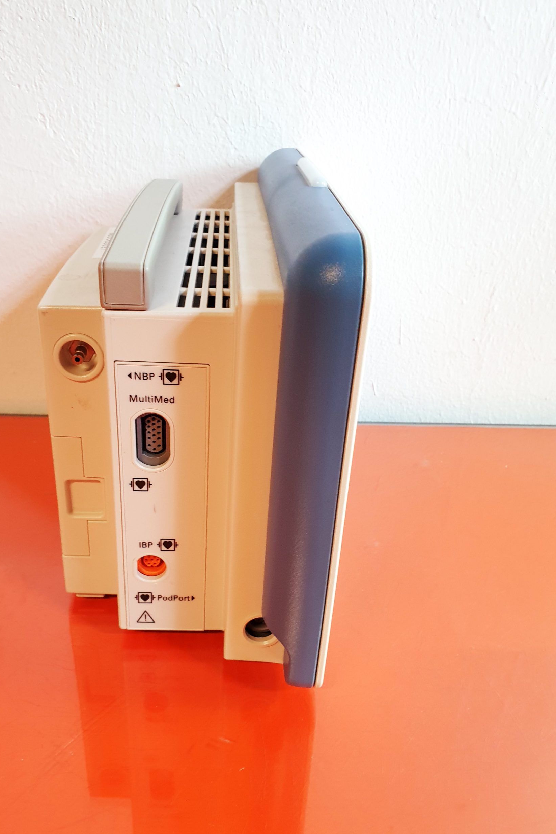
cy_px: 427
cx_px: 244
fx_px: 649
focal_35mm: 28
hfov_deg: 46.3
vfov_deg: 65.5
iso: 200
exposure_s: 1/50
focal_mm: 4.3
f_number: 2.4
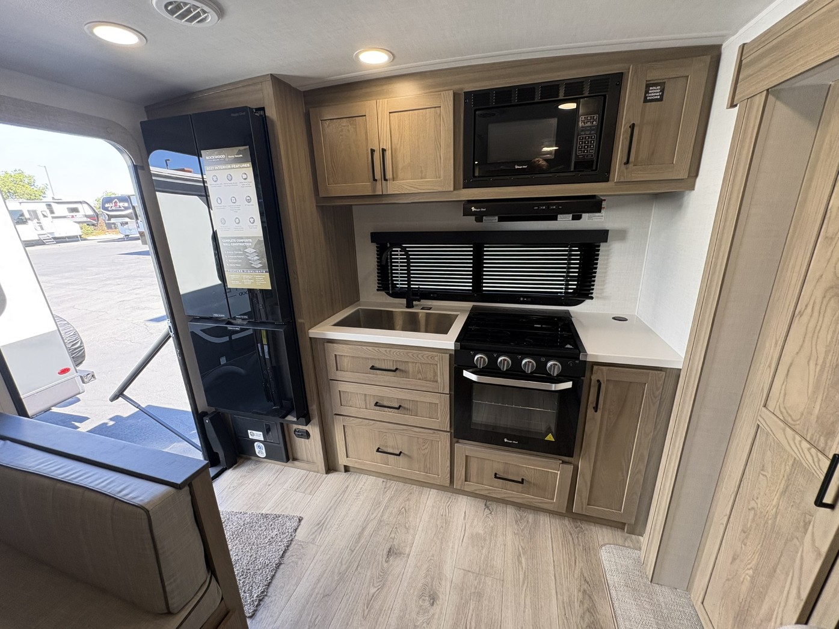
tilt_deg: -15.7
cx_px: 420
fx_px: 339
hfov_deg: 102.1
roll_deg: +1.8
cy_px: 314
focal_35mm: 14
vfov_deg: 85.7
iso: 200
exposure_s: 1/99
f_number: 2.2
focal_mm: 2.22
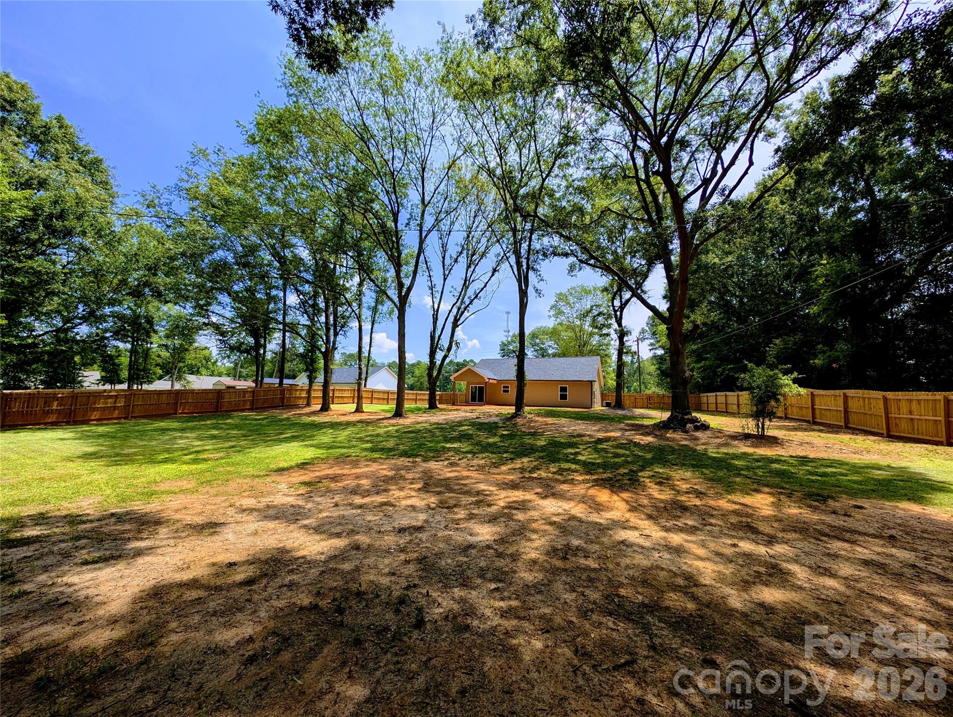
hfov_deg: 110.5
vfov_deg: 94.6
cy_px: 358
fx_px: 331
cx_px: 476
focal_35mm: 12
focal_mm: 2.23
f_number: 1.95
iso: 37
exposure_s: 1/1815
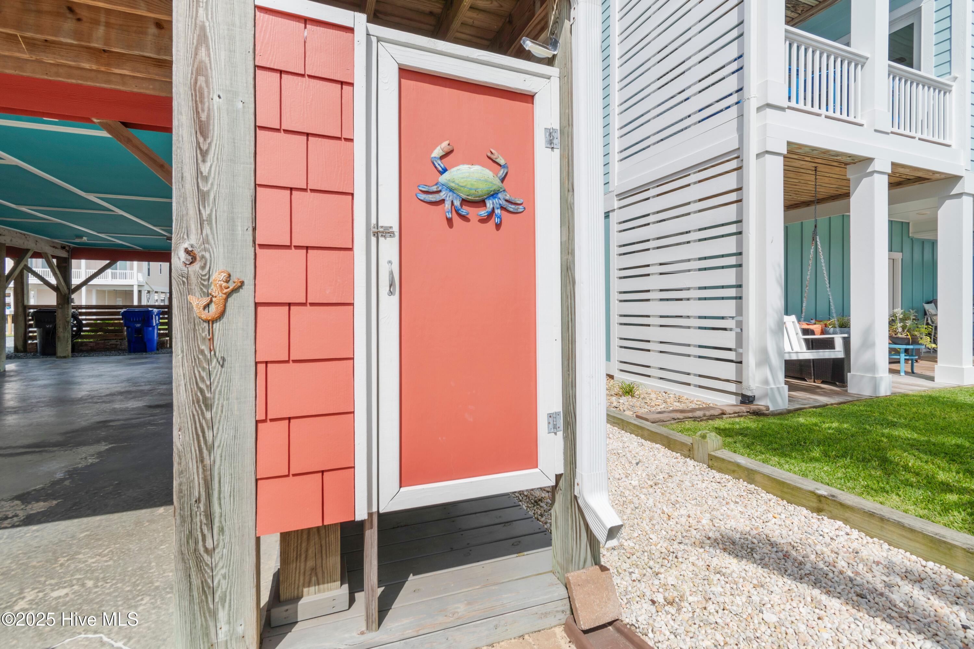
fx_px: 406
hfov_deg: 100.4
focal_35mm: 15
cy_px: 324
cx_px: 487
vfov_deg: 77.3
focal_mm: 10
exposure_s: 1/200
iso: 100
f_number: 7.1
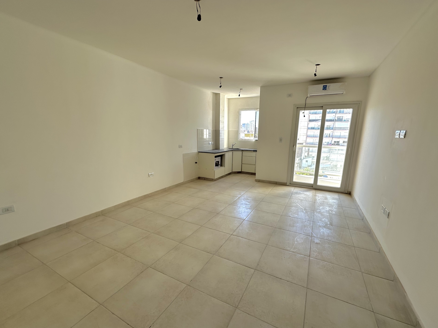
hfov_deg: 98.2
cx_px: 222
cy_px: 171
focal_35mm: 15
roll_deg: -1.7
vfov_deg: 81.7
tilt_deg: -11.5
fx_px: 190
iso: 40
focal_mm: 2.22
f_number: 2.2
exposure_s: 1/160
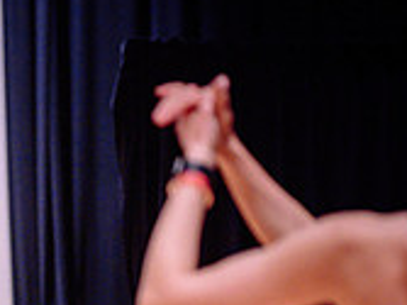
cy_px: 401
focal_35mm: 195
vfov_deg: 7.5
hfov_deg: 9.9
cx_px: -190
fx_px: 2291
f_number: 1.2
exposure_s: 1/200
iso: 1600
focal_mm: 50
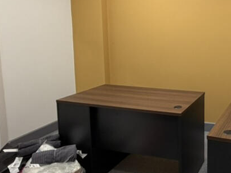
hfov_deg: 45.6
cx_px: 223
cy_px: 50
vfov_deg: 39.9
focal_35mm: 35
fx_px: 233
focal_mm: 2.22
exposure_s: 1/50
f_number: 2.2
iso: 200
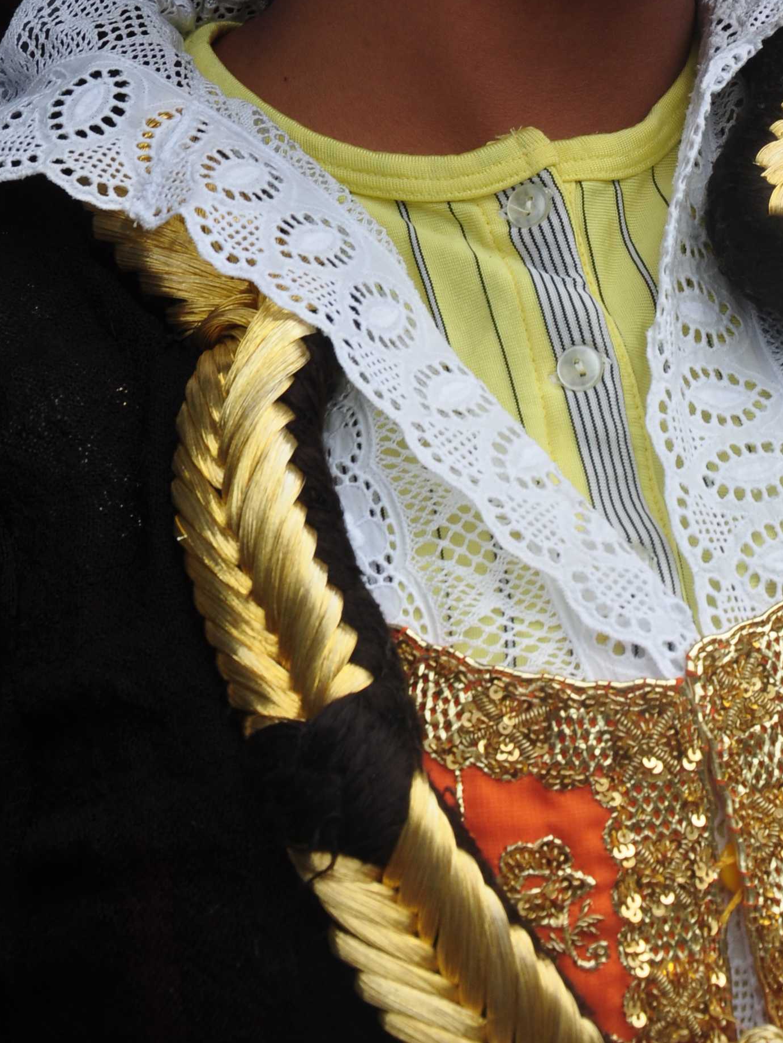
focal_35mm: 134
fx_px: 4041
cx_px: 562
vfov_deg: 14.3
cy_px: -169
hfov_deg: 11.0
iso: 200
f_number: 9
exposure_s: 1/100
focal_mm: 40
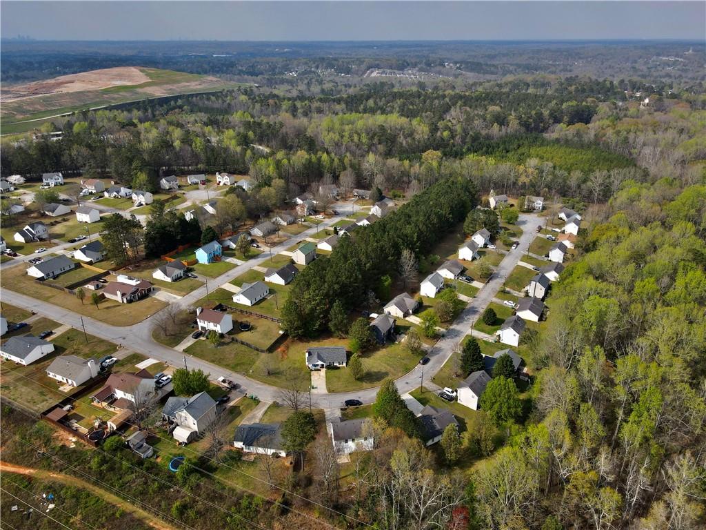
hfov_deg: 71.6
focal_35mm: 24
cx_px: 353
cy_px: 265
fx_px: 489
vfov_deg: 56.8
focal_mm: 4.5
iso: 100
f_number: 2.8
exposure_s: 1/640
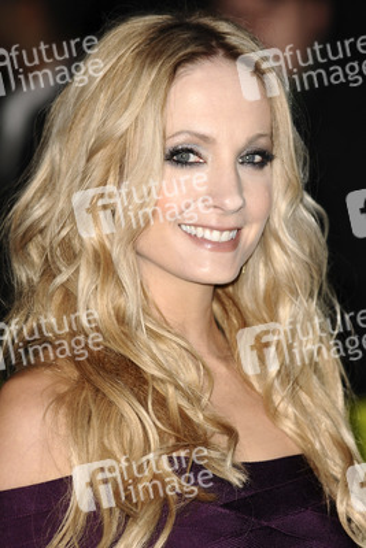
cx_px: 183
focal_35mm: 262
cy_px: 274
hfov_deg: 5.2
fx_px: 3999
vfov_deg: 7.8
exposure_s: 1/200
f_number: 4
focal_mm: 175
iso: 200
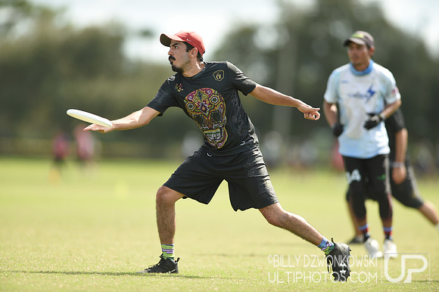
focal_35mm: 400
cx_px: 220
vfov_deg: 3.4
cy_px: 146
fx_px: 4875
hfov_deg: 5.2
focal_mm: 400
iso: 160
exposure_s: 1/1250
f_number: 2.8
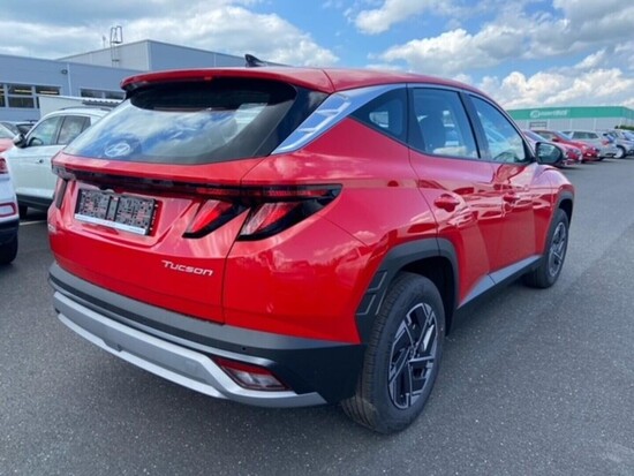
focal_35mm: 26
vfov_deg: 53.1
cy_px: 238
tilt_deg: -11.7
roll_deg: +0.0
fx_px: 476
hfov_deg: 67.3
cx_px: 317
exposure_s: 1/934
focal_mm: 4.25
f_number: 1.8
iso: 32
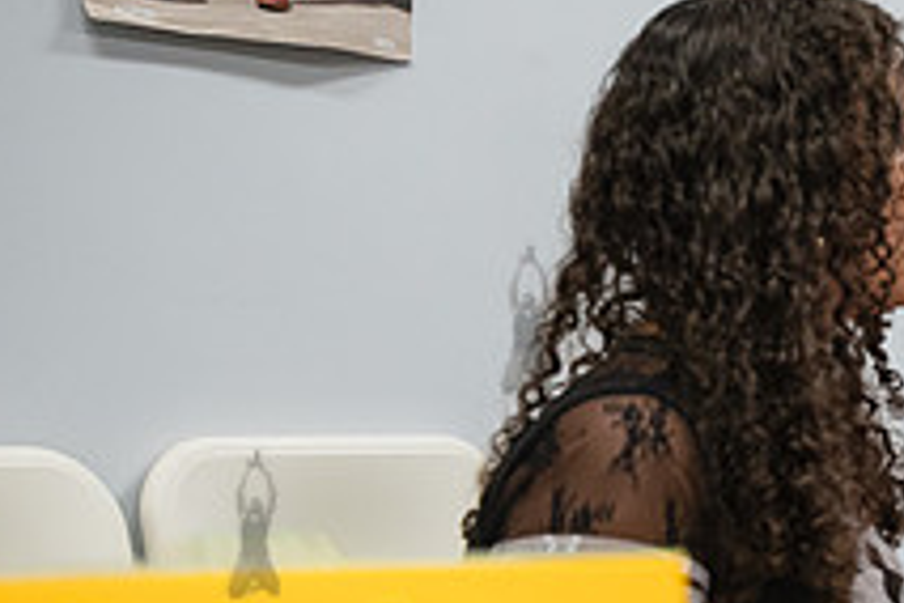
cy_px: 522
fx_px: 2461
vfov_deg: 13.9
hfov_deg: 19.6
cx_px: 1070
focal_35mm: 98
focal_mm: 35
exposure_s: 1/400
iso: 4000
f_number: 4
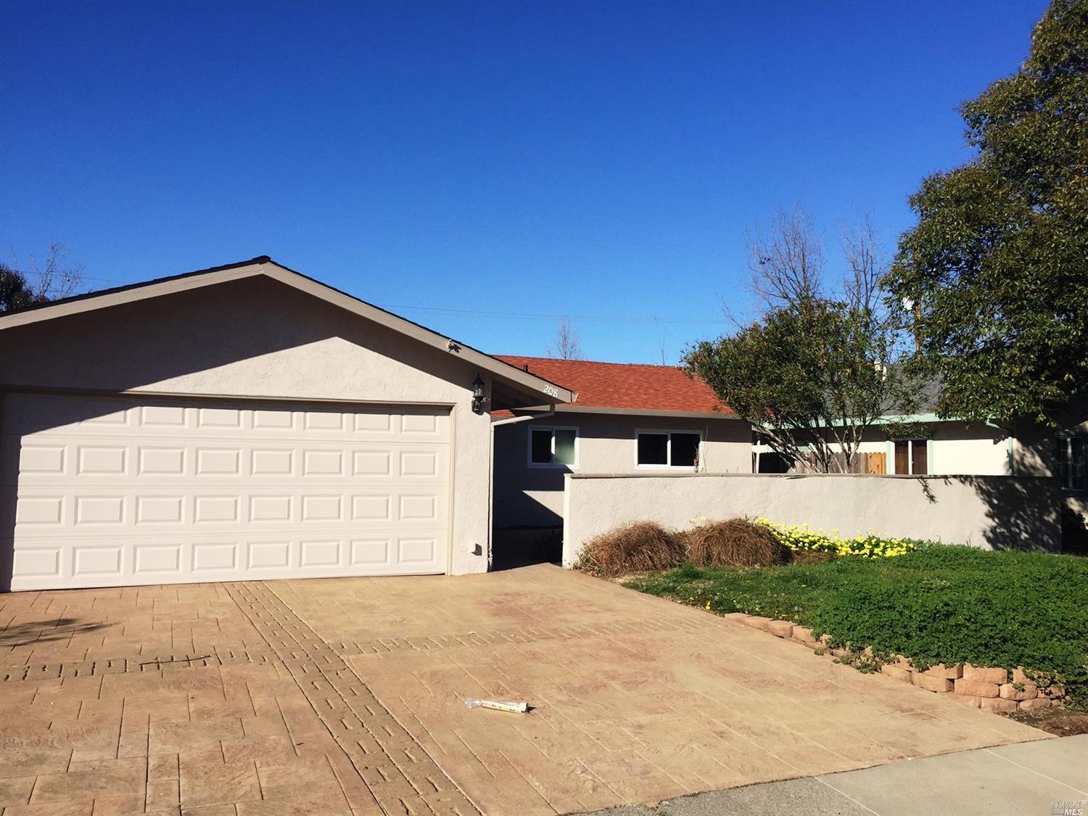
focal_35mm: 29
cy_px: 408
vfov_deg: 48.2
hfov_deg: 61.7
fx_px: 911
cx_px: 544
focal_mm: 4.15
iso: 32
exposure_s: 1/2825
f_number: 2.2
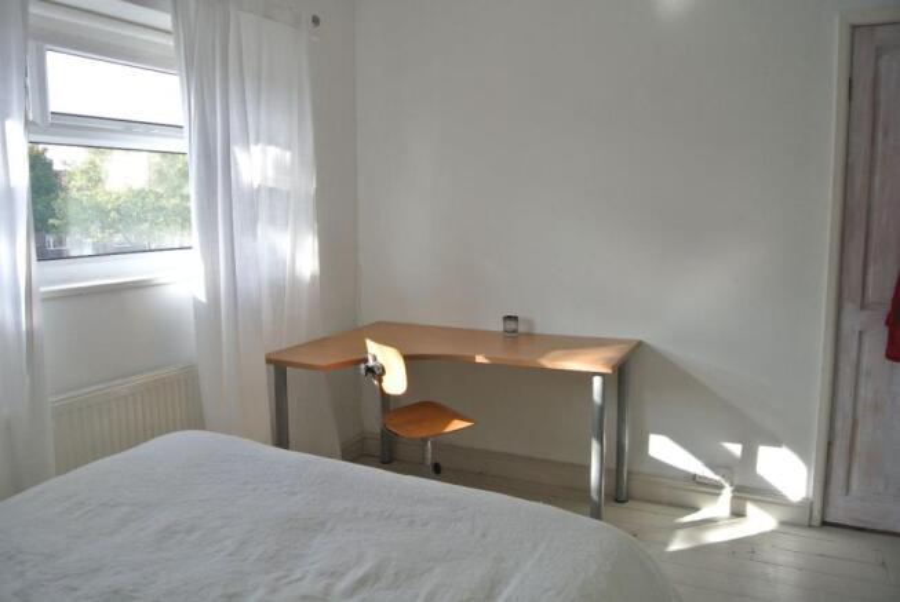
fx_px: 676
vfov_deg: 48.0
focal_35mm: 27
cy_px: 301
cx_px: 450
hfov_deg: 67.3
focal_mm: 10
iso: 200
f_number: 3.5
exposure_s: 1/200
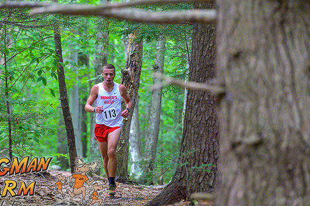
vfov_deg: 5.5
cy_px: 95
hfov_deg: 8.3
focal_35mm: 248
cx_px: 144
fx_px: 2133
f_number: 4
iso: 8000
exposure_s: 1/200
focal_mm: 200
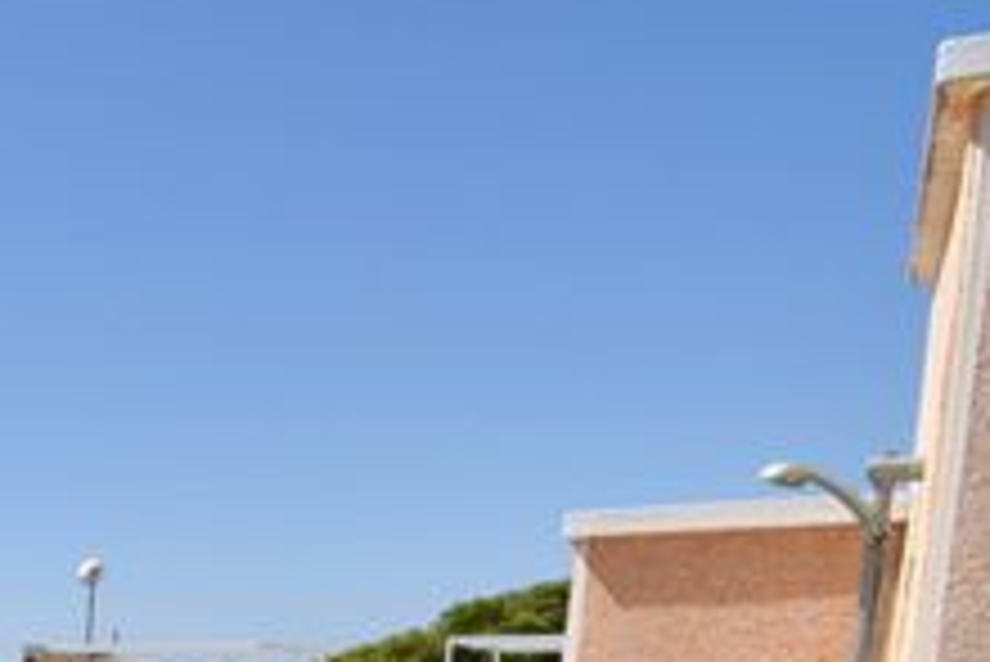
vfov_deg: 23.8
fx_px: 1321
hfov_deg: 27.6
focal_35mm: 48
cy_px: 919
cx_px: -506
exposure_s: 1/320
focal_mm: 10
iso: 100
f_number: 9
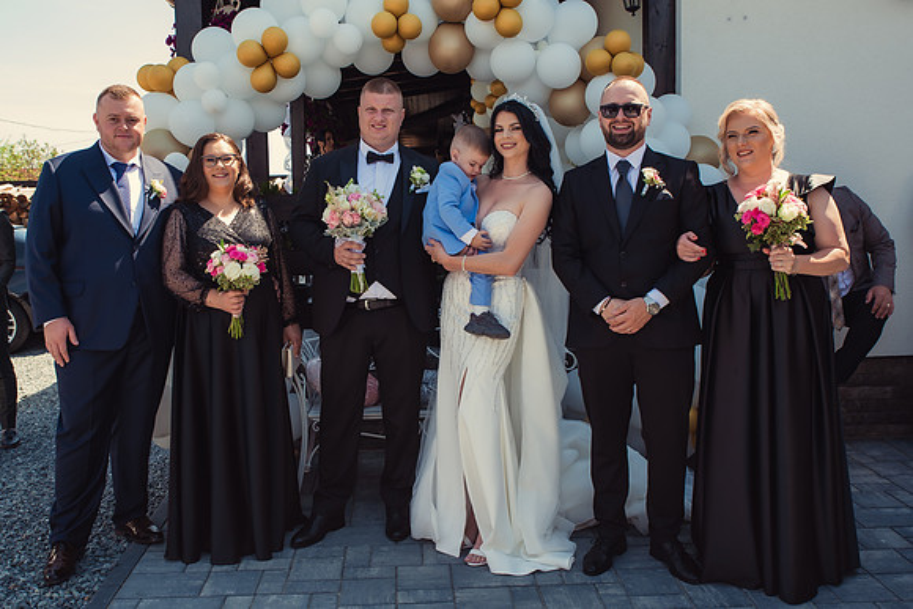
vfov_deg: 37.6
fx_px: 895
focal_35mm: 35
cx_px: 440
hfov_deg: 54.0
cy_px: 304
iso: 200
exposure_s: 1/160
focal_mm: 31
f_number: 6.3
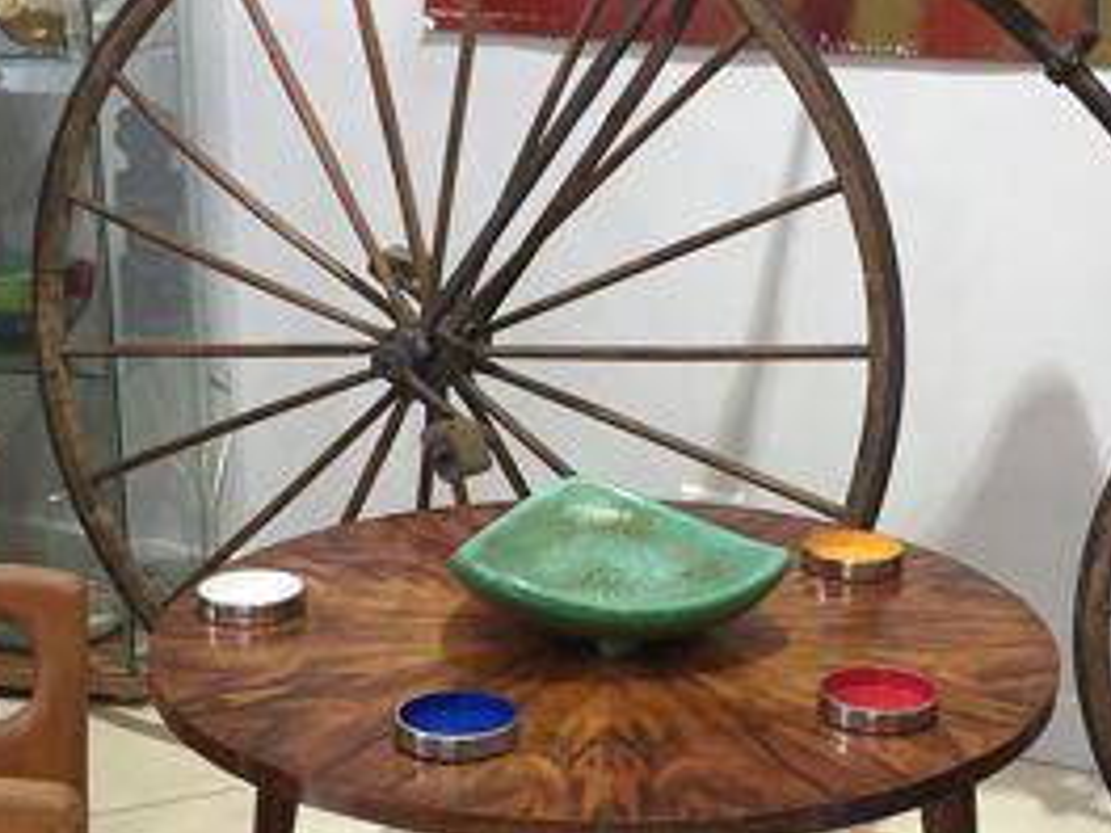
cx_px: 631
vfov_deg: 22.0
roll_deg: -0.7
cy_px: 639
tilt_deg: -20.6
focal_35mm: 66
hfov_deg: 29.4
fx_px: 2118
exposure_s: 1/33
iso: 100
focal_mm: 4.15
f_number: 2.2
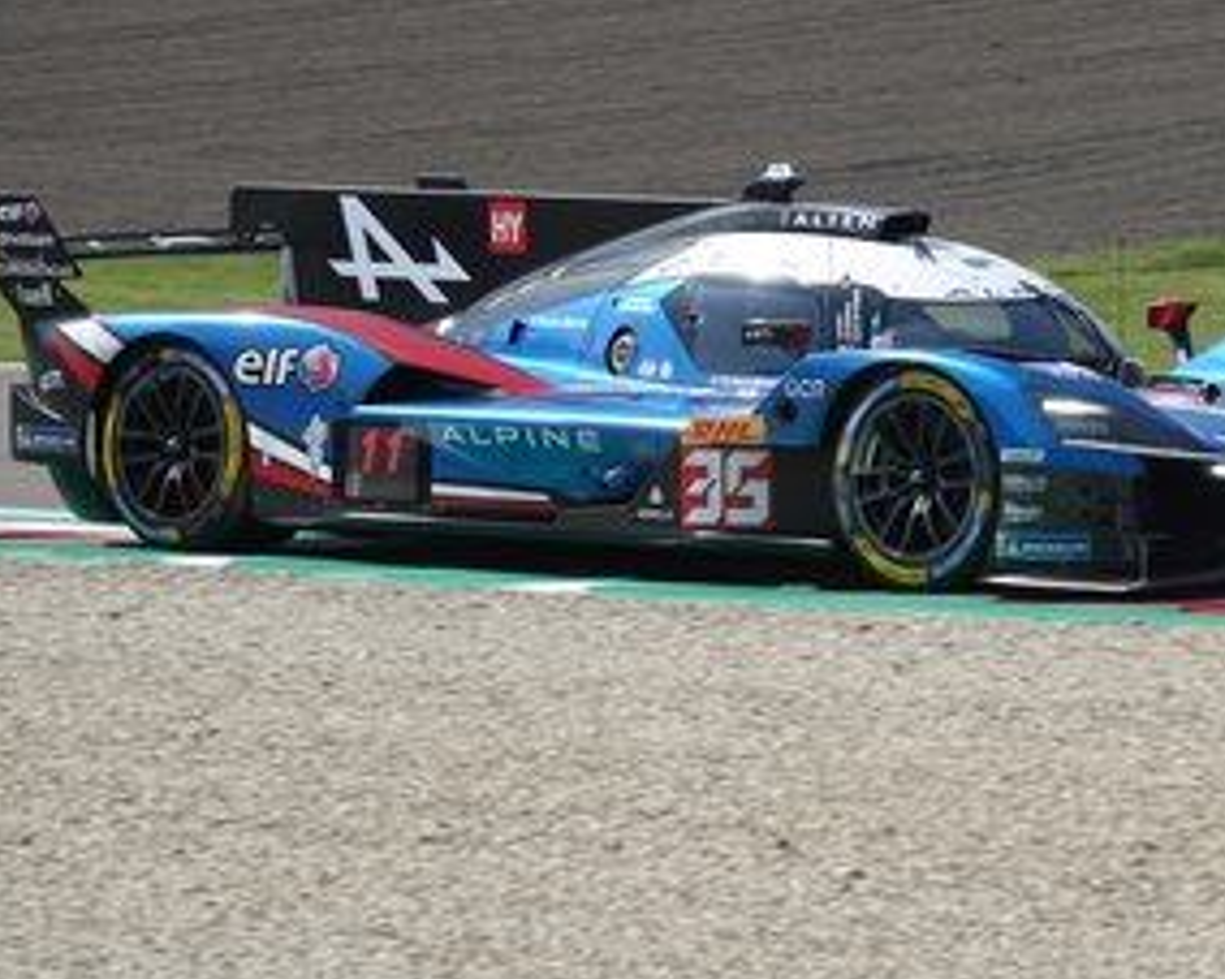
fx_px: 12830
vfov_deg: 4.4
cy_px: 487
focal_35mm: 354
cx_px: 850
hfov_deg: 5.5
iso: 100
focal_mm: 87.11
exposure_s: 1/1000
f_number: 4
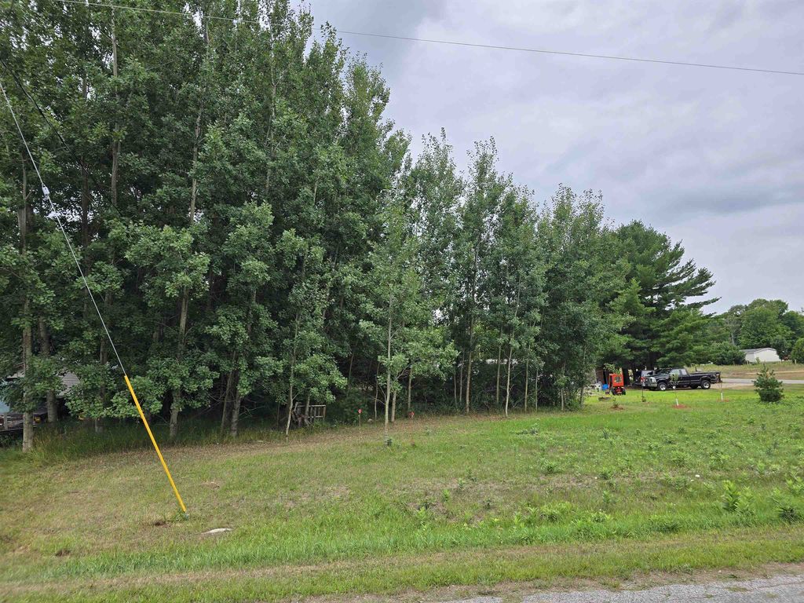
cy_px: 302
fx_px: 534
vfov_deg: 58.9
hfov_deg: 73.9
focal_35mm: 23
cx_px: 402
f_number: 1.7
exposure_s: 1/180
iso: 20
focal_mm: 6.3
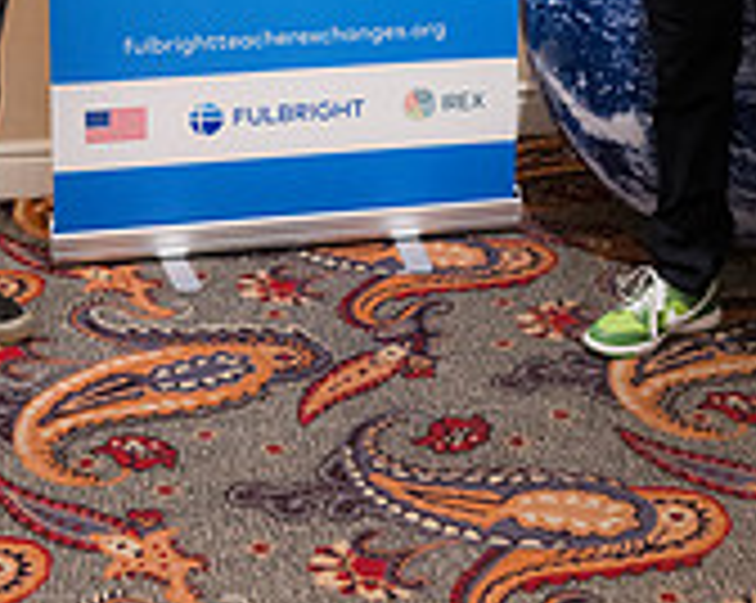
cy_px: -310
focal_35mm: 88
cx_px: 324
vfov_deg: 15.9
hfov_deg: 21.7
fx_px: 1967
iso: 3200
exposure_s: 1/160
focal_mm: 35
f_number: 3.2
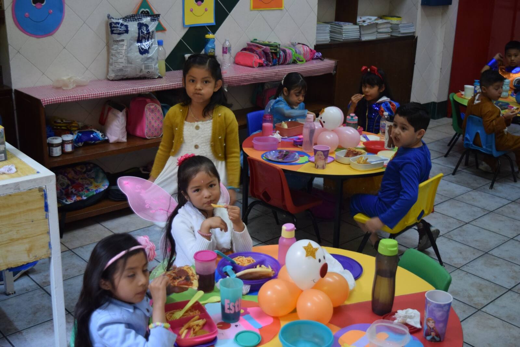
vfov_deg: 29.9
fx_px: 650
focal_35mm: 45
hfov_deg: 43.6
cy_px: 174
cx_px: 260
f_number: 4.2
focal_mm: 30
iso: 1250
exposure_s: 1/60
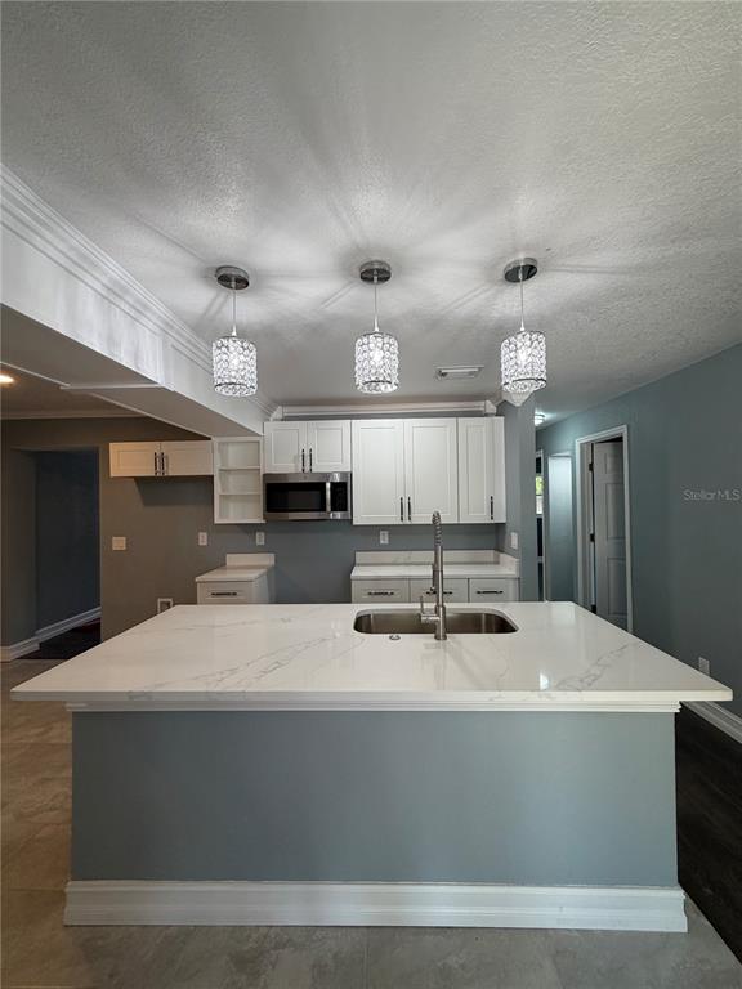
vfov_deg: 102.1
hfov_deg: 85.7
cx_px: 371
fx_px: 400
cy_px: 494
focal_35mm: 14
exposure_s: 1/120
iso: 125
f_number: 2.2
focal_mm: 2.22
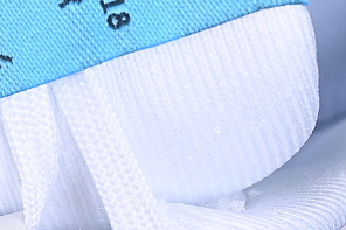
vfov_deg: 5.0
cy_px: 35
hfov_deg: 7.5
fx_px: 2632
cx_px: 19
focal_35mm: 274
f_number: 7.1
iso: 160
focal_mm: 50
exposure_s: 1/80
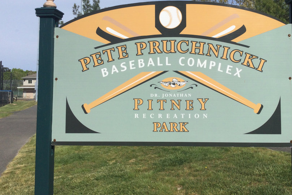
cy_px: 77
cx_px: 166
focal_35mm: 40
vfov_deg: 33.3
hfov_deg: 48.3
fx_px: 324
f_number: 2.4
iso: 25
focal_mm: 3.3
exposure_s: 1/1942
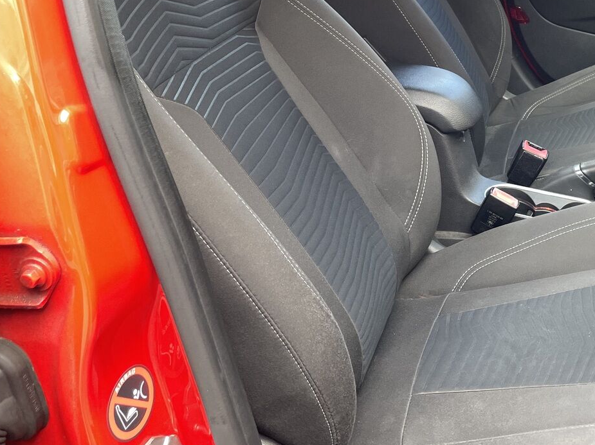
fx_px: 825
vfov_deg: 29.5
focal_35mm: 48
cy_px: 83
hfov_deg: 38.2
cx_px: 478
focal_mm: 4.2
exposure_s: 1/121
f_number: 1.6
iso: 100
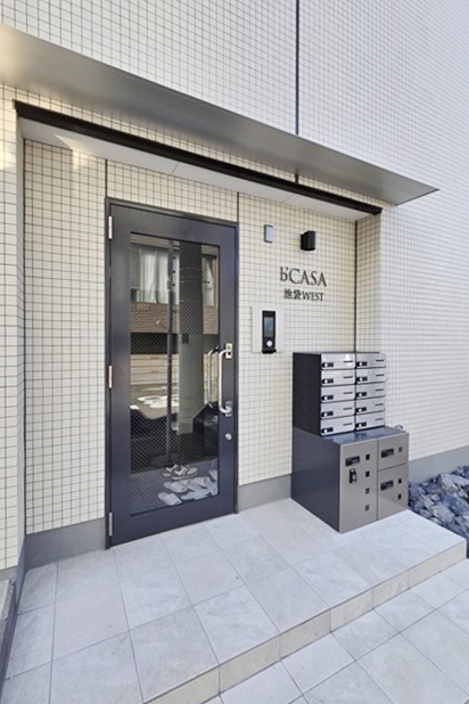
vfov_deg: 104.2
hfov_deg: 81.1
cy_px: 344
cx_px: 217
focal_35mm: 14
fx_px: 274
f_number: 2.2
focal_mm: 2.2
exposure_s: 1/719
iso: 100
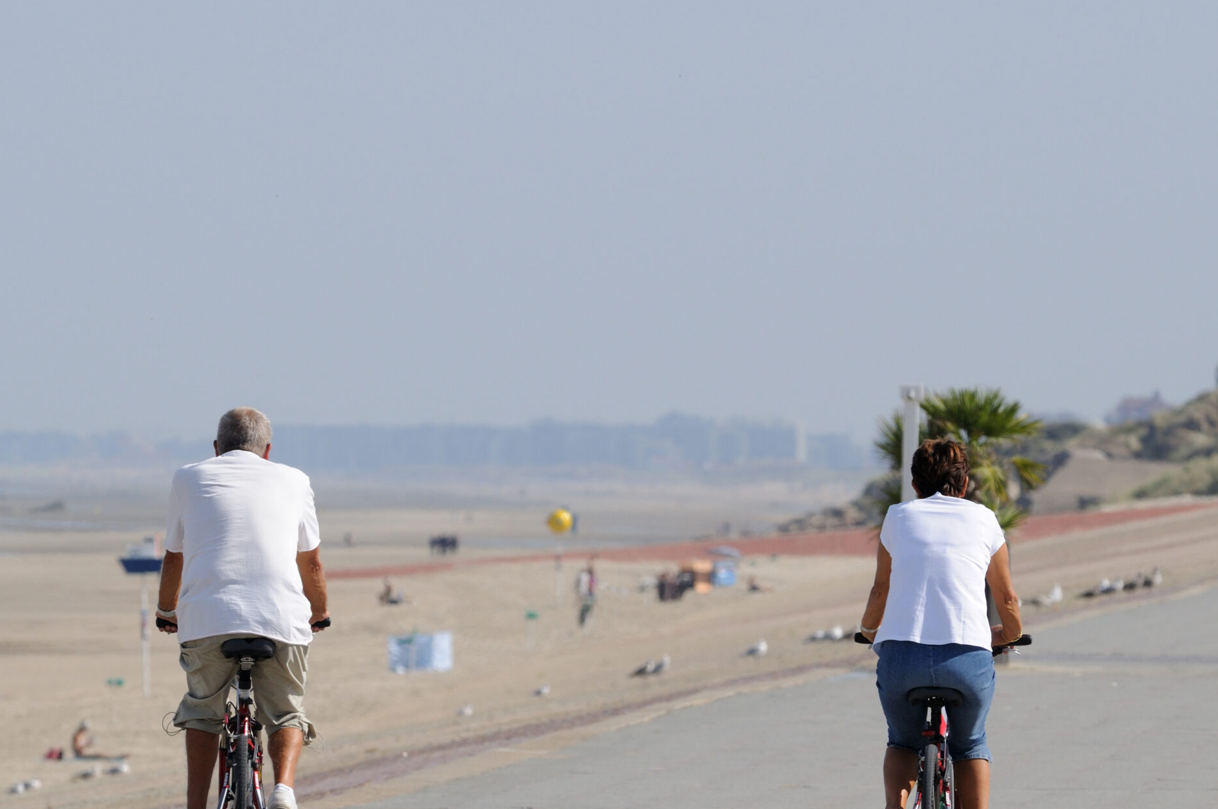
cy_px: 443
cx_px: 690
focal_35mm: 611
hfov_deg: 3.4
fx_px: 20647
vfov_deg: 2.2
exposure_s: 1/500
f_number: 10
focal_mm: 300
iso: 200
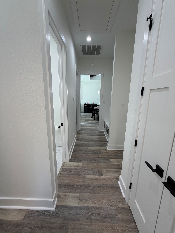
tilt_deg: -10.8
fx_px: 94
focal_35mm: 14
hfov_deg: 85.7
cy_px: 116
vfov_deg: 102.1
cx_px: 88
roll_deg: -1.0
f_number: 2.2
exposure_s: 1/120
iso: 160
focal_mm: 2.22
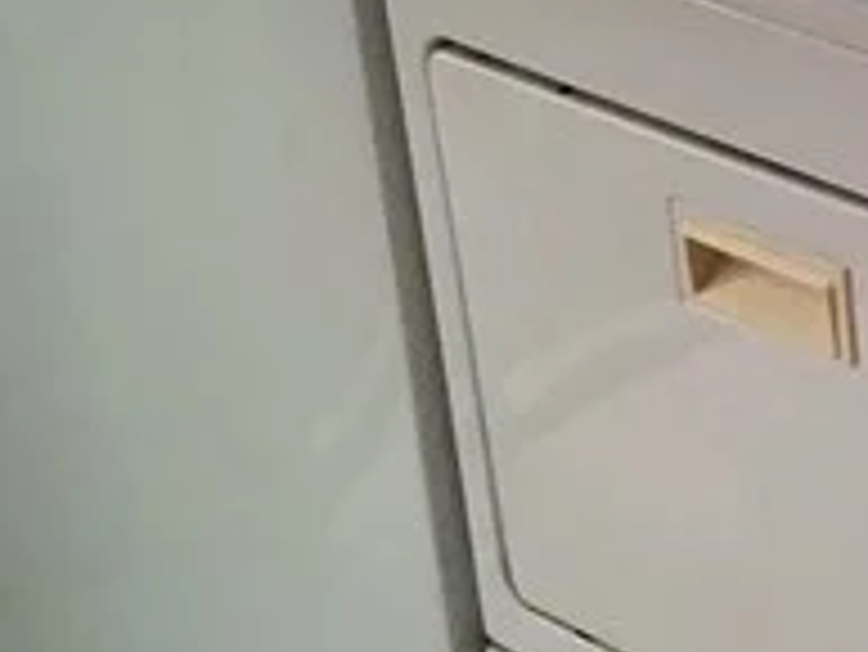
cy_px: 0
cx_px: 1637
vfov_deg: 10.7
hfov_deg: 12.8
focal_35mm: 138
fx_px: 3463
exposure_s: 1/120
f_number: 1.8
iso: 320
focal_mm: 3.98
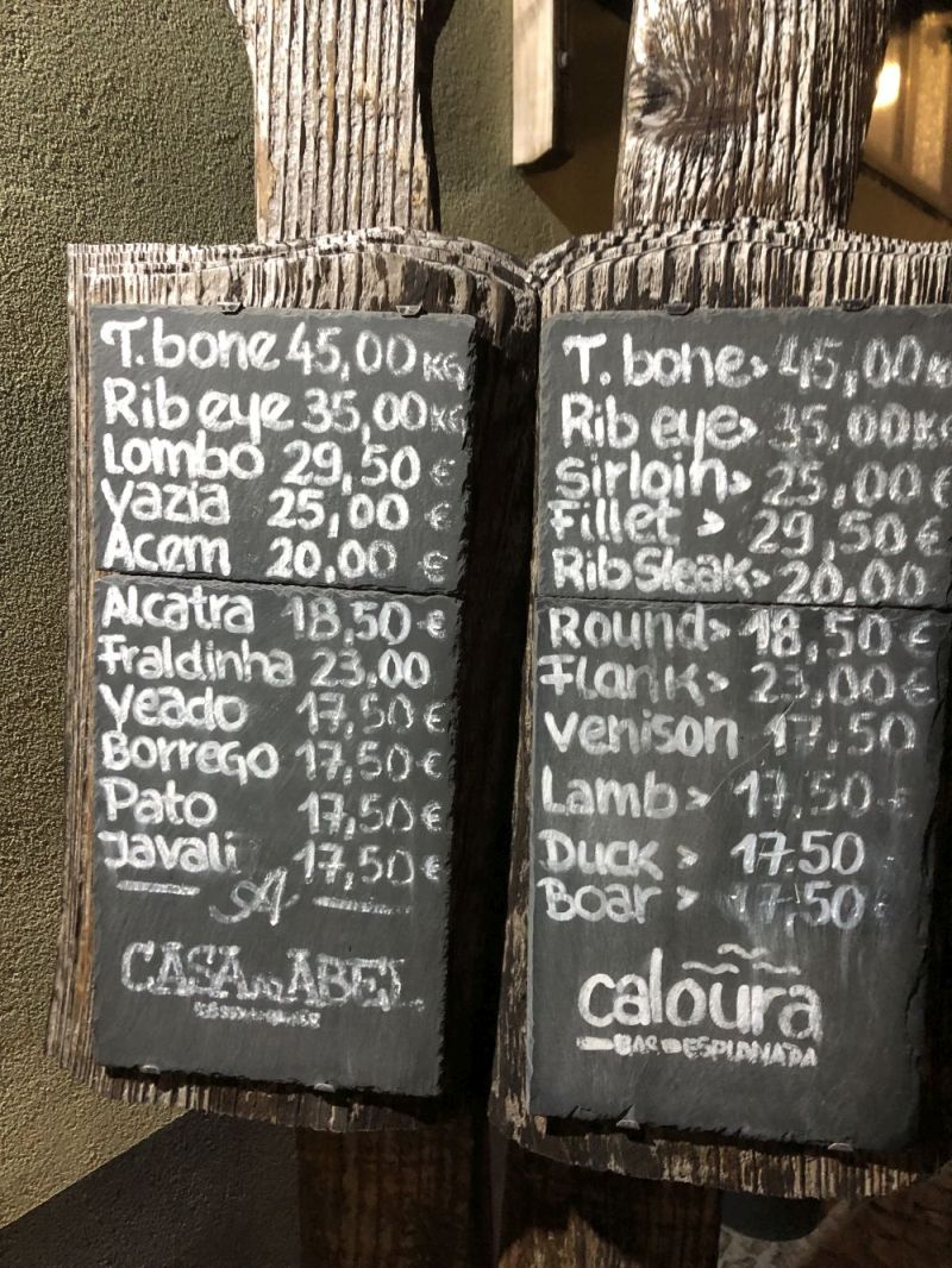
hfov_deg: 49.8
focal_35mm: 28
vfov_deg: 63.4
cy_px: 634
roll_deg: +0.2
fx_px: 1026
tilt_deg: -9.9
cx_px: 476
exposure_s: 1/14
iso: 100
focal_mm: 3.99
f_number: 1.8
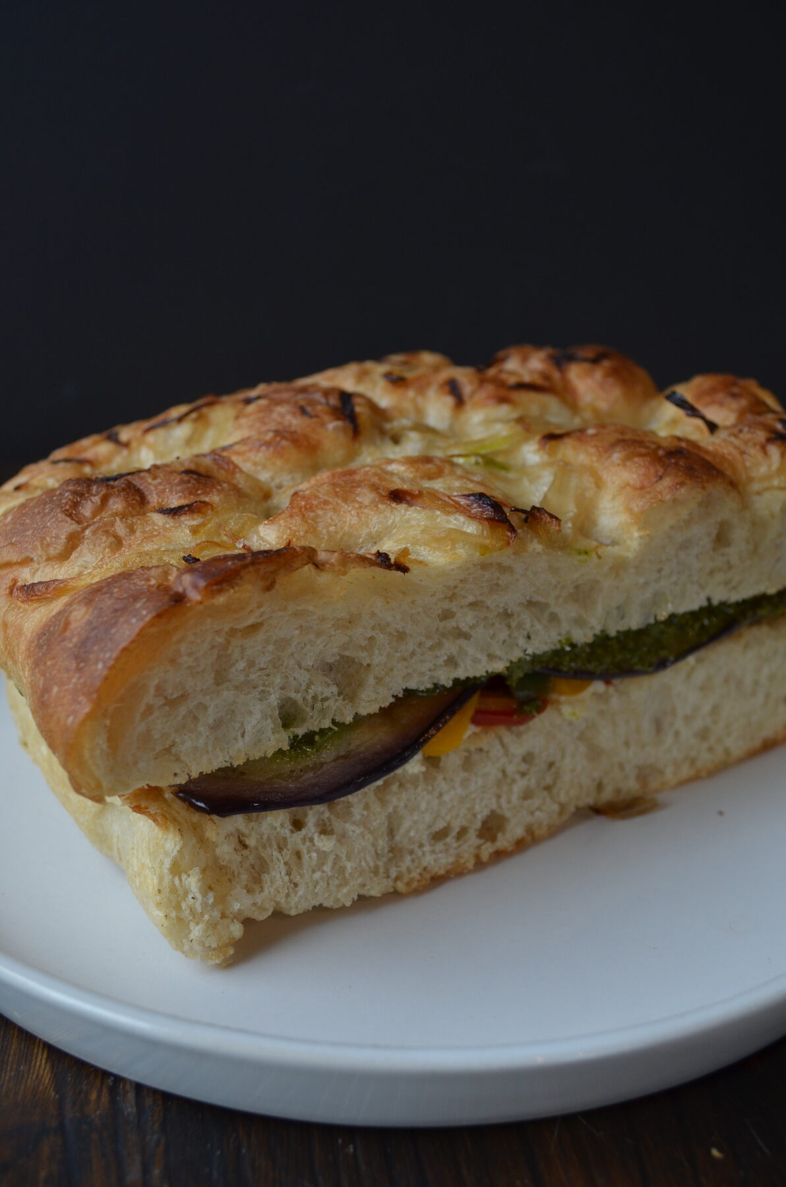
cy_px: 594
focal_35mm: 36
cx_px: 393
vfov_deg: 53.2
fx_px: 1184
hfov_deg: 36.7
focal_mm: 24
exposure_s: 1/125
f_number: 5.6
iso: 400
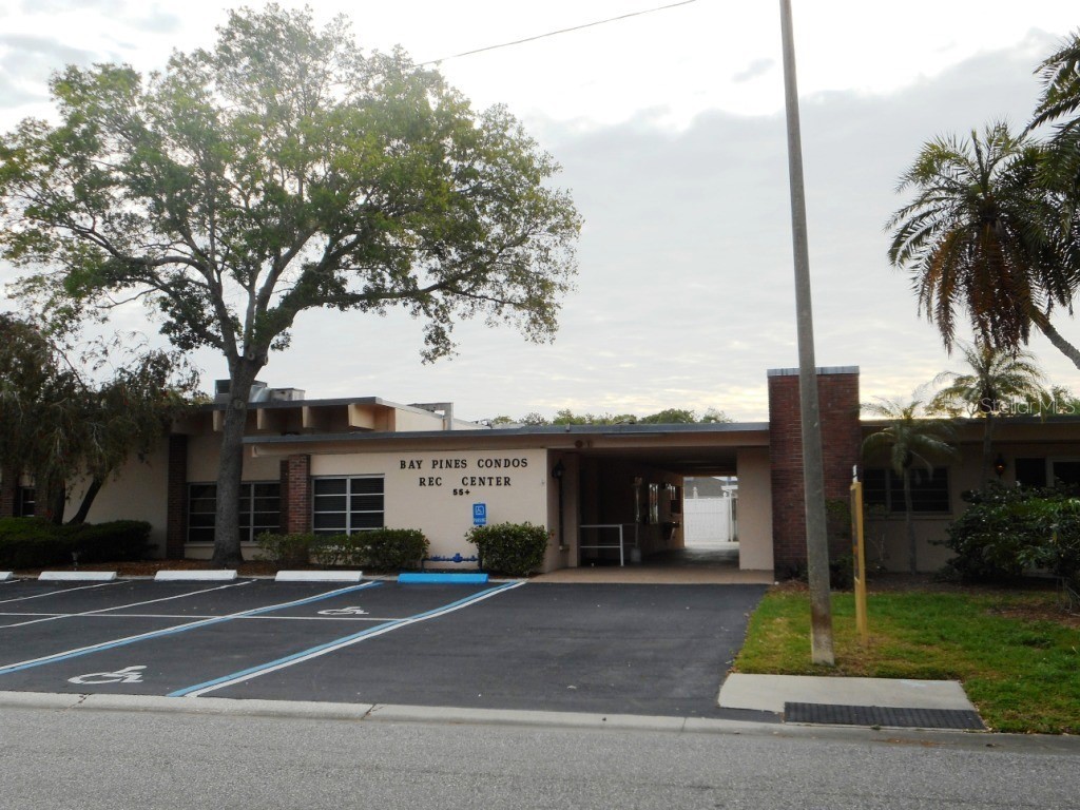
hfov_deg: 54.0
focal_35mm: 34
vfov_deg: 41.8
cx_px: 540
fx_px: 1061
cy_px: 405
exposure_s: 1/100
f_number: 4.2
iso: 80
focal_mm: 6
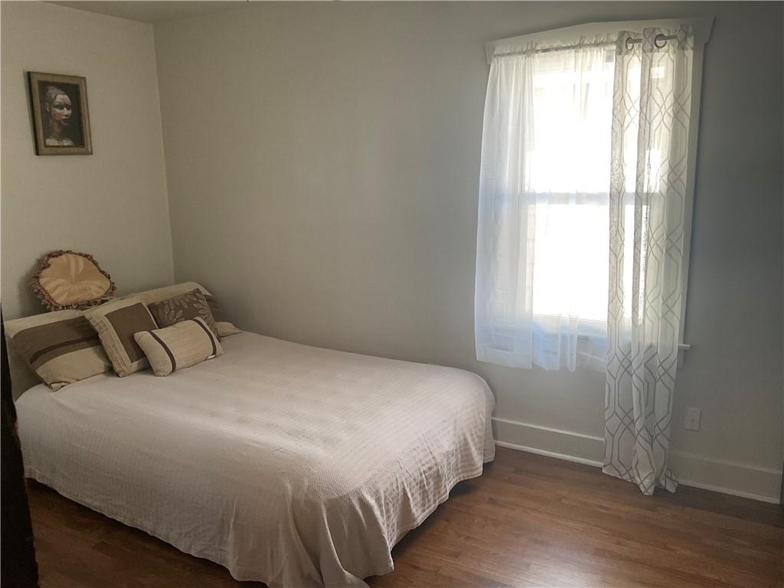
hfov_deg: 61.7
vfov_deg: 48.2
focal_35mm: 29
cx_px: 392
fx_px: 657
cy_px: 294
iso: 50
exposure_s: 1/60
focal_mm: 3
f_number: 1.8
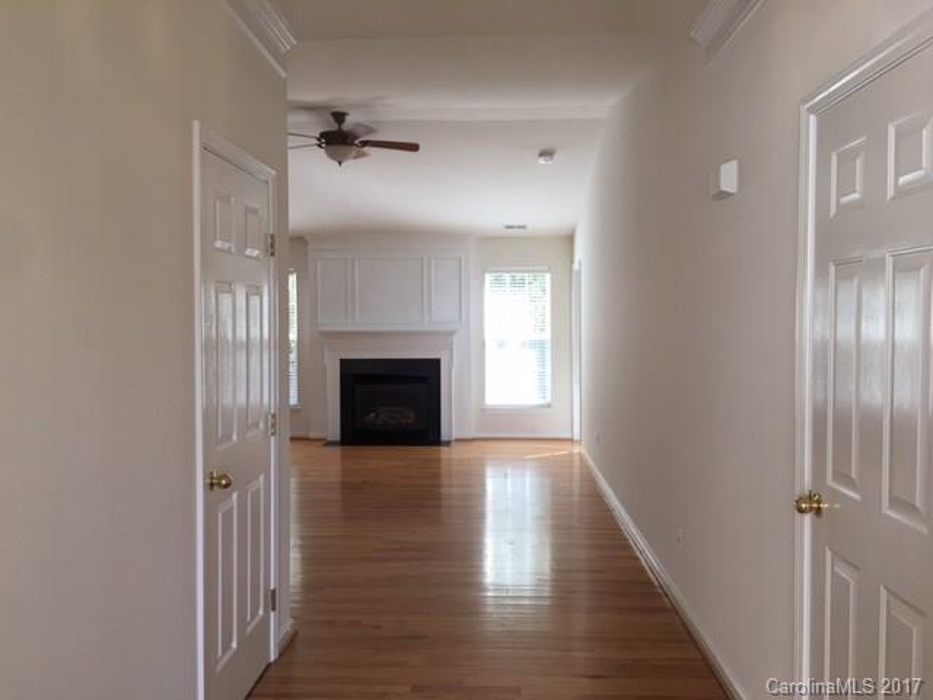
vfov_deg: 48.2
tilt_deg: -0.6
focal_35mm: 29
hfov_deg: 61.7
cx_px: 466
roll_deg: +0.1
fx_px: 782
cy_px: 350
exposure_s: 1/40
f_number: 2.2
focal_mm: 4.15
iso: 32
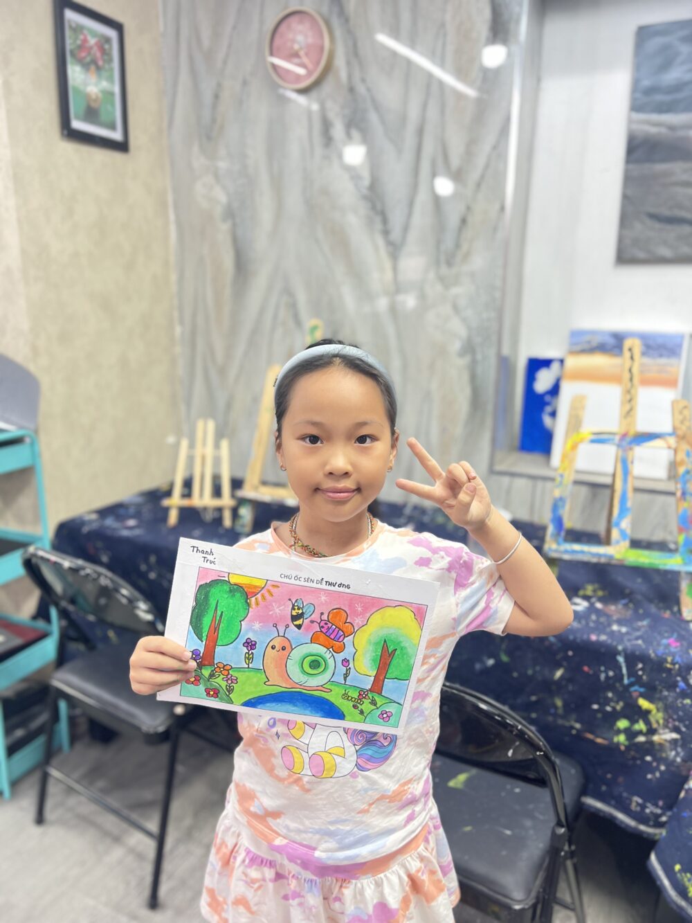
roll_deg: -1.0
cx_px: 346
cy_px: 462
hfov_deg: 53.1
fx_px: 693
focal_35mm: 26
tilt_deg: -14.6
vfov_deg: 67.3
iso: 125
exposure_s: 1/50
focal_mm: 5.7
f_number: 1.5
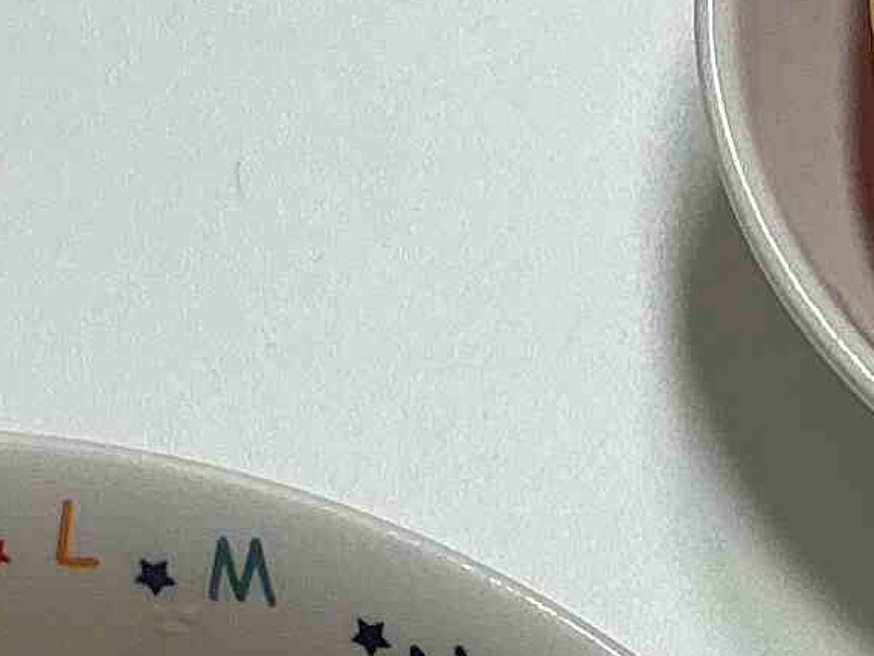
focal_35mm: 204
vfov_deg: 7.2
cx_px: 886
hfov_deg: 9.6
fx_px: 5152
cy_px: 1028
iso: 16
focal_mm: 3
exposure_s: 1/120
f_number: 1.8
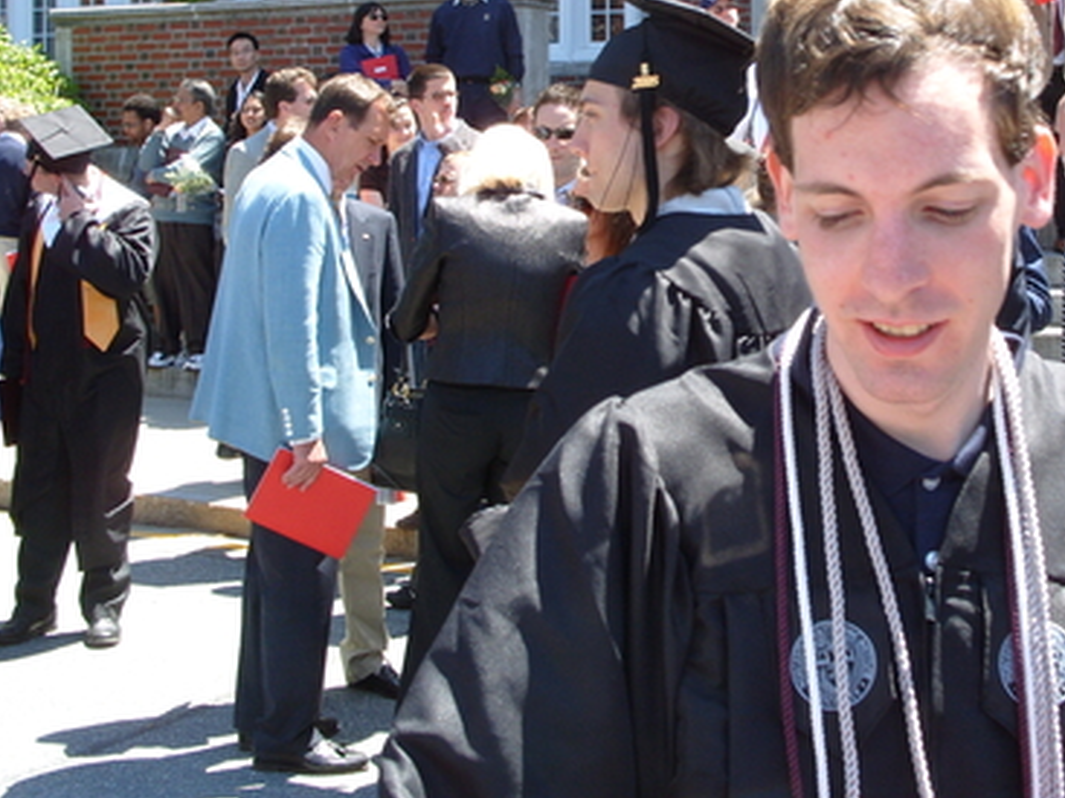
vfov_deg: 23.6
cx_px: 728
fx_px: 1876
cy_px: 142
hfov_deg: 31.4
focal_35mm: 61
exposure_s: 1/180
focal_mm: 7.8
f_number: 4.4
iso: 80
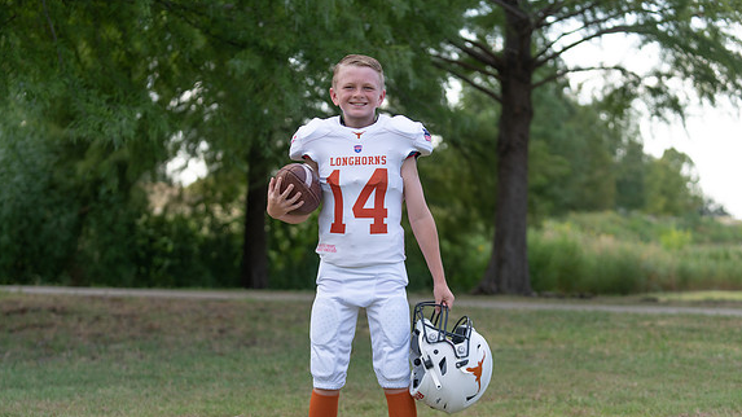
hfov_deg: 25.9
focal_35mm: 82
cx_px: 364
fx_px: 1613
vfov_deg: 14.7
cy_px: 273
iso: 100
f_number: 2.8
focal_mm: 70
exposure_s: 1/400
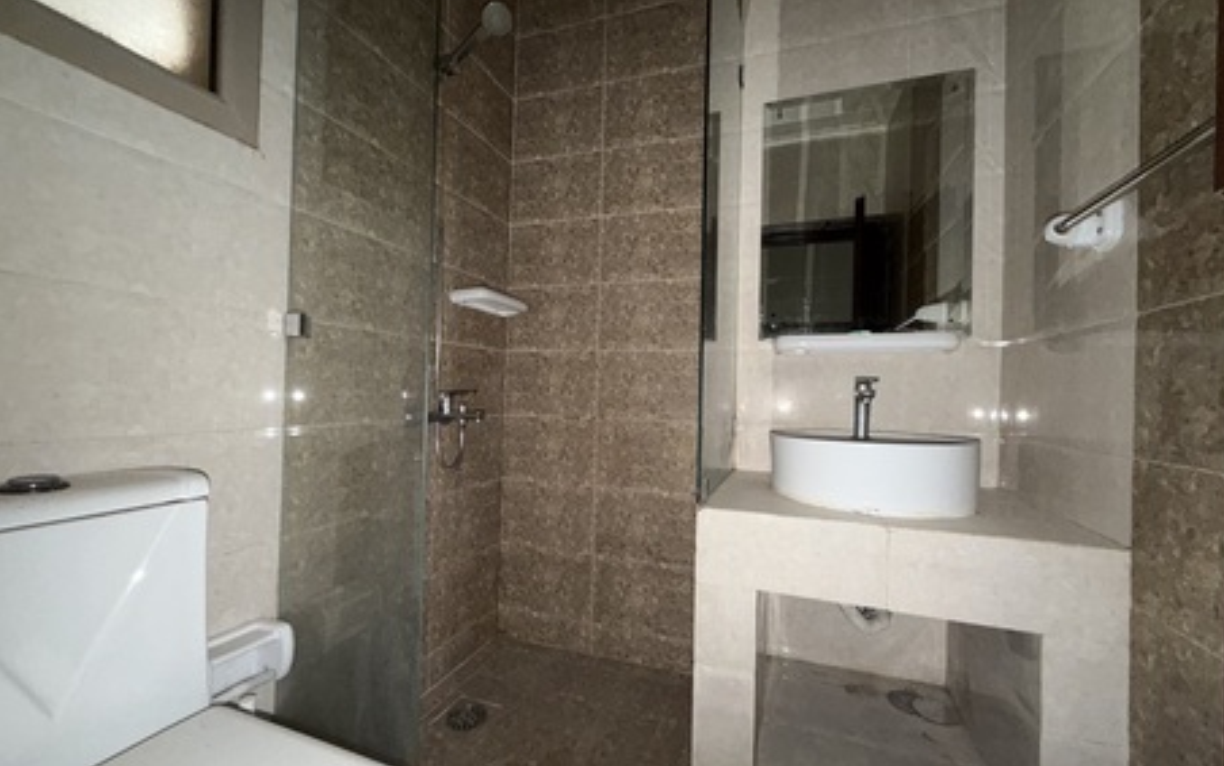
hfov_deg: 101.4
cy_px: 388
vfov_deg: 74.9
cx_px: 616
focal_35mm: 15
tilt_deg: +0.6
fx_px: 501
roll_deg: -1.6
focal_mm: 2.22
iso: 250
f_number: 2.2
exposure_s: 1/20
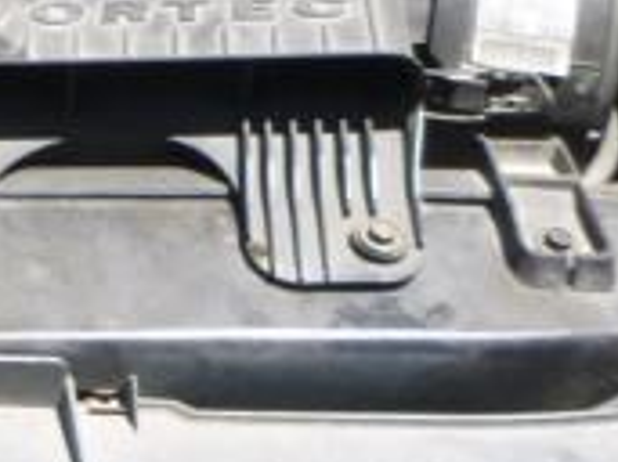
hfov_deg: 14.7
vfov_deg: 12.4
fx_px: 2087
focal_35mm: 117
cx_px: -499
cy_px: -47
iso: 100
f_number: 3.9
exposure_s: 1/250
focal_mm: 4.5
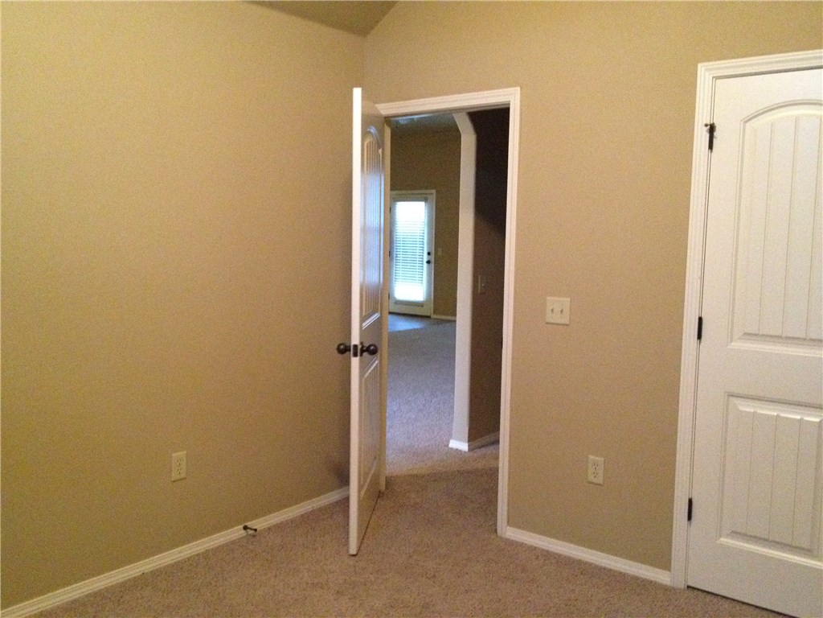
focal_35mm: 35
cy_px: 309
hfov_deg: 52.6
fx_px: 832
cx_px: 412
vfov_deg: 40.7
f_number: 2.4
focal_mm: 4.28
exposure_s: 1/15
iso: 640
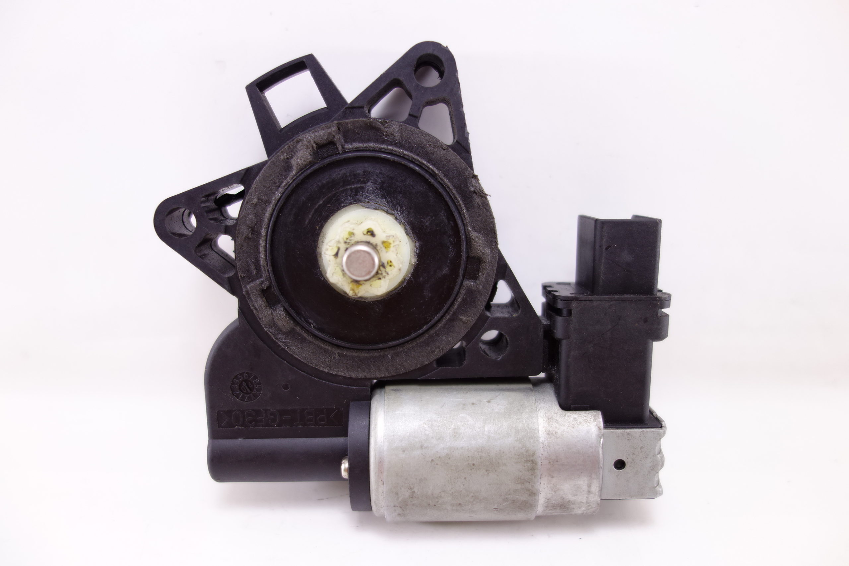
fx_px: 660
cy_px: 283
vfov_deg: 46.4
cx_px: 424
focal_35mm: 28
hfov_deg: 65.5
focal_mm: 10.4
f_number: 1.8
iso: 125
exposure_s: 1/80
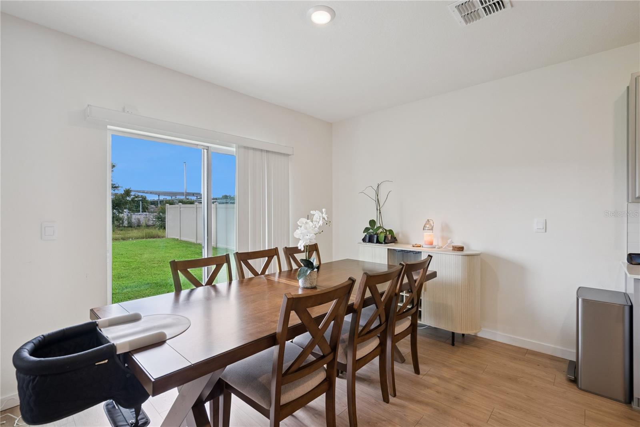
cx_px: 320
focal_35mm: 16
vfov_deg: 73.8
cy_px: 214
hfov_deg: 96.7
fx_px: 285
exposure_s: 1/50
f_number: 9
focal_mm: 16
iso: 400
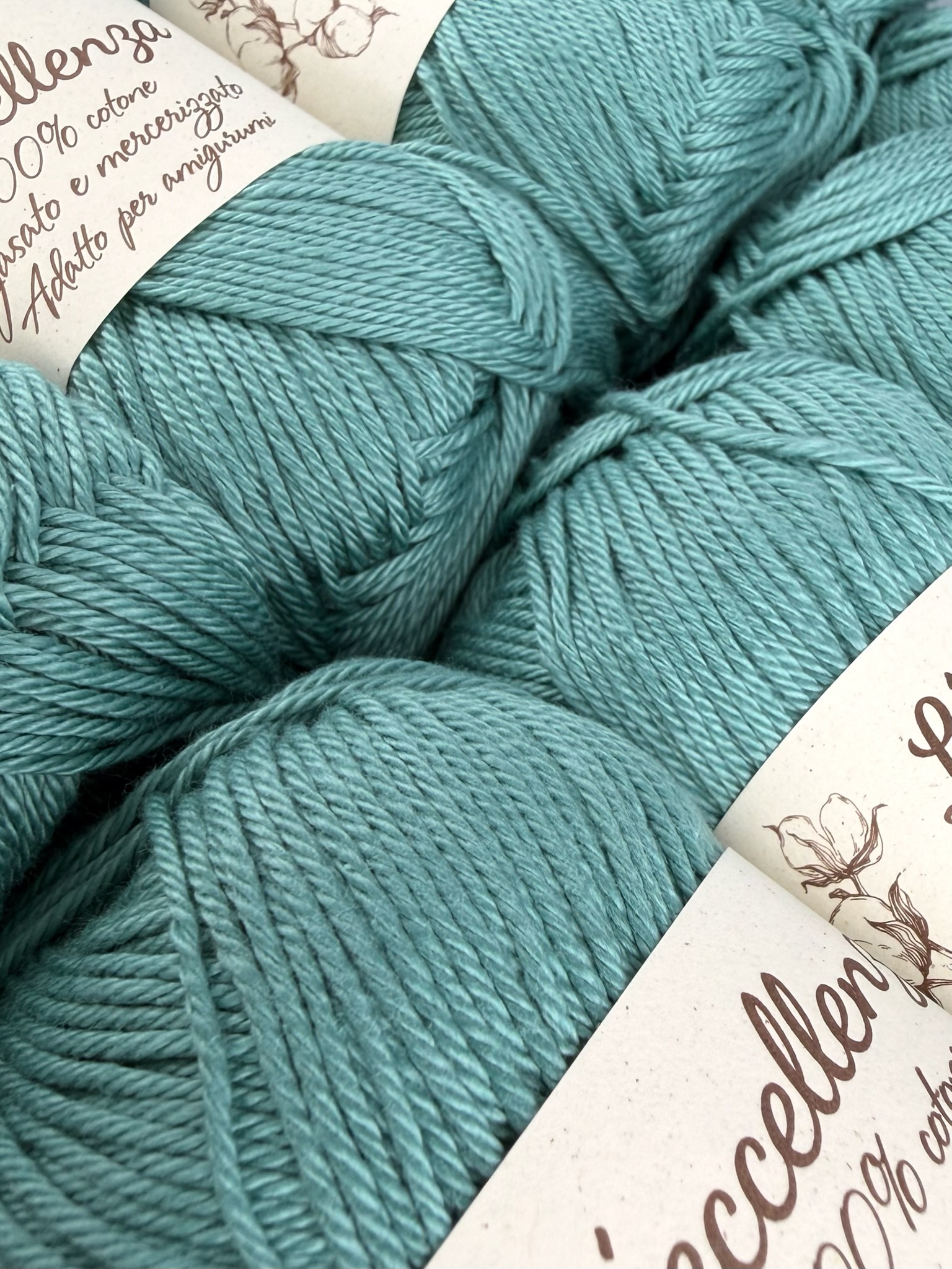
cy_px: 634
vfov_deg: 71.6
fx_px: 880
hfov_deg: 56.8
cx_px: 476
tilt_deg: -50.2
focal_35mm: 24
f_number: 2.2
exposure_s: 1/283
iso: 40
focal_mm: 2.22
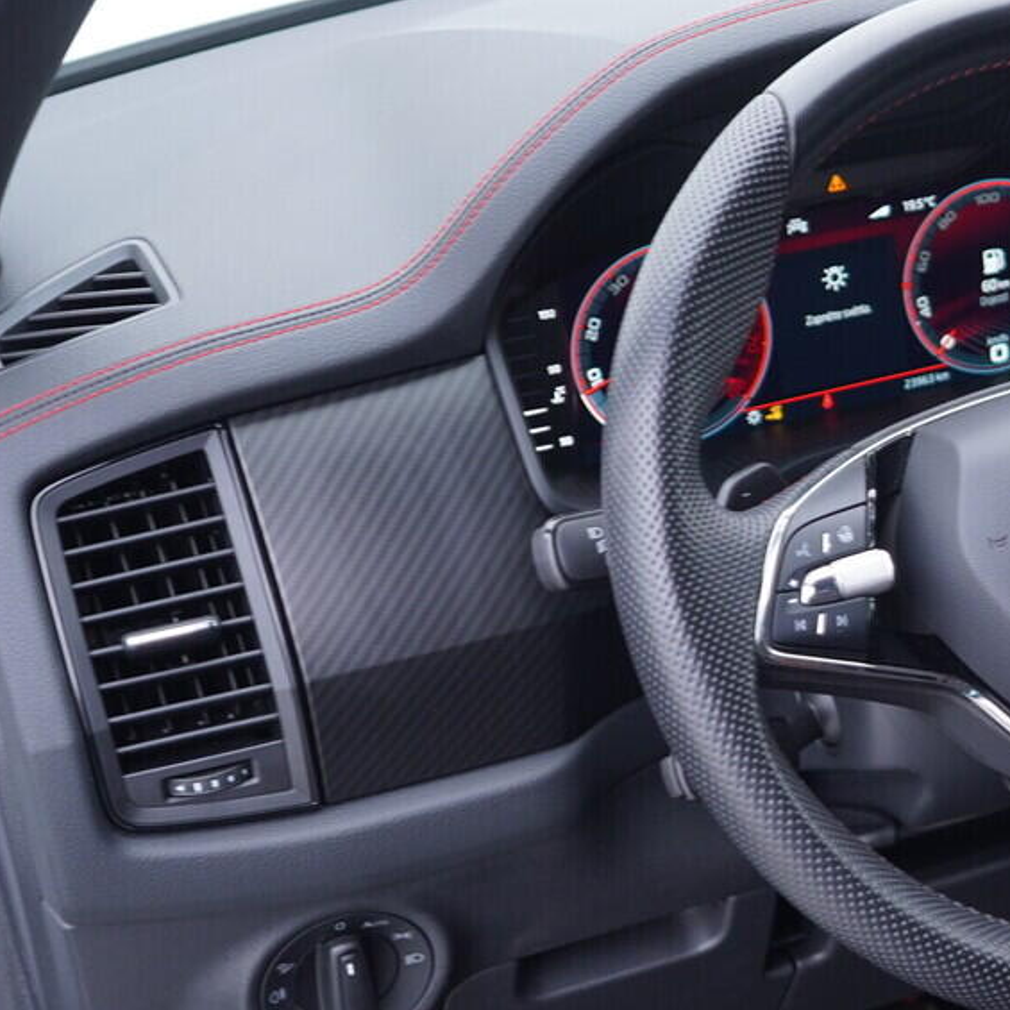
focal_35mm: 78
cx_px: 1237
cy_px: 511
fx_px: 2575
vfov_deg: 22.2
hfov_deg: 20.6
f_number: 2.8
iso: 250
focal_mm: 24
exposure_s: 1/40
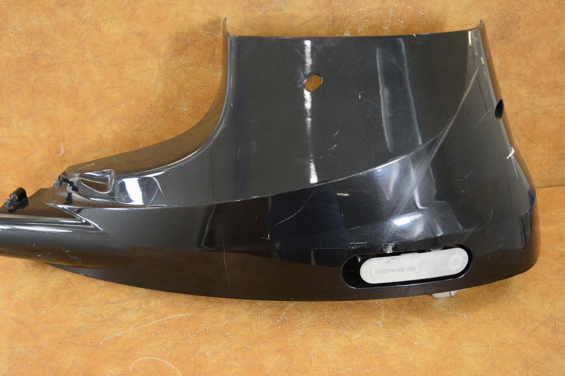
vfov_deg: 33.4
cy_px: 182
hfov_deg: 48.5
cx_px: 268
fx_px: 628
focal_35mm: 40
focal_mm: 24
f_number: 5
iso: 400
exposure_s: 1/100
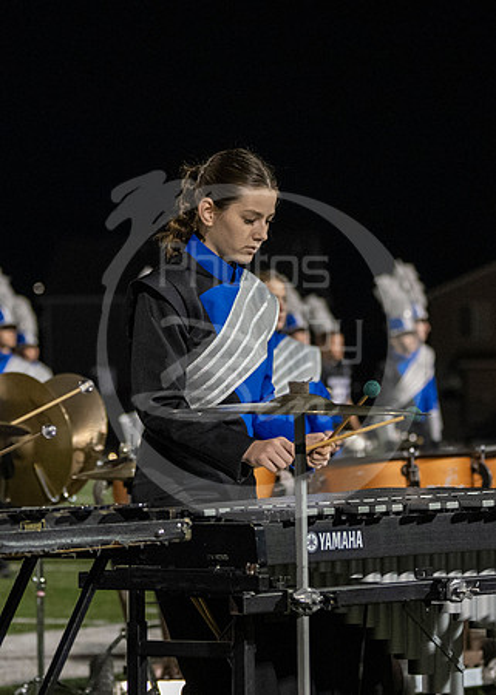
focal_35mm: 166
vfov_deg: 12.1
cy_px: 287
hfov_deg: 8.6
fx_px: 3281
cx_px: 285
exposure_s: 1/500
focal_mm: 70
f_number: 2.8
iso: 4000
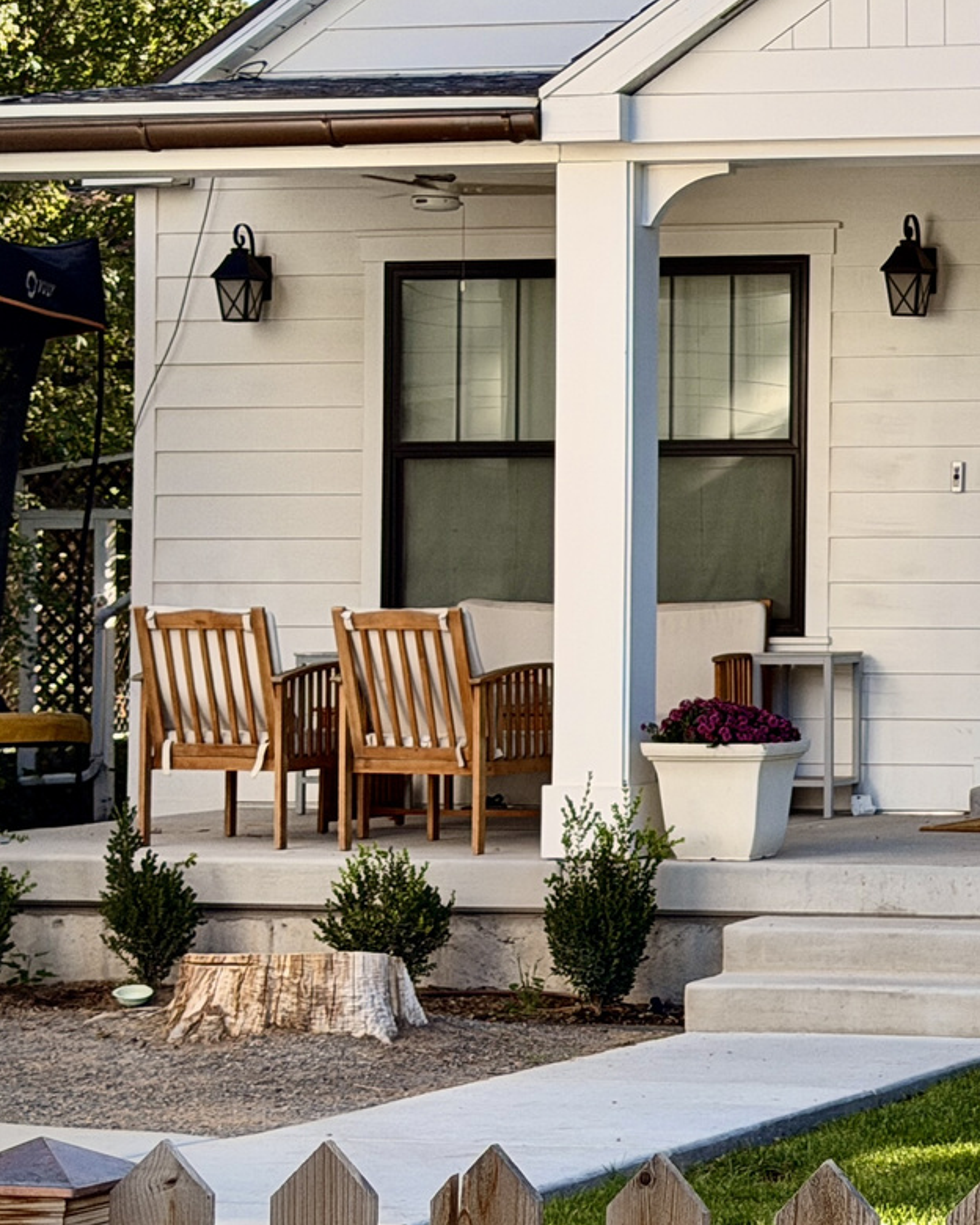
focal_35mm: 123
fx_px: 4459
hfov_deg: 12.2
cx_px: 1288
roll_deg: +0.2
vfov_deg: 15.6
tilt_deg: +1.6
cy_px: 485
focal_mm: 6.76
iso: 80
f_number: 1.78
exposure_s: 1/1980
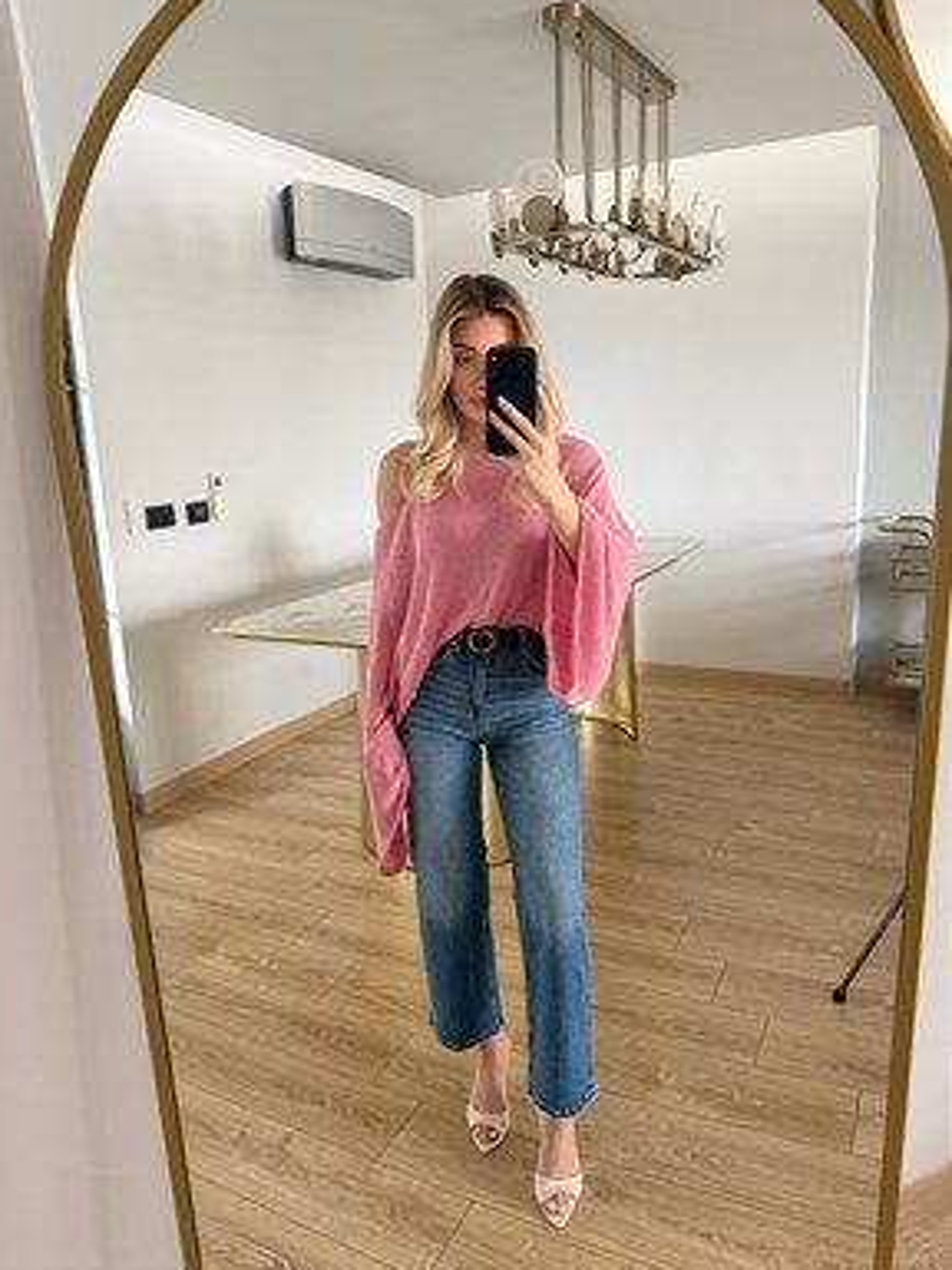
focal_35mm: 25
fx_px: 917
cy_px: 632
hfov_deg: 54.9
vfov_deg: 69.4
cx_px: 459
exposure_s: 1/85
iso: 200
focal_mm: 6.76
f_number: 1.78
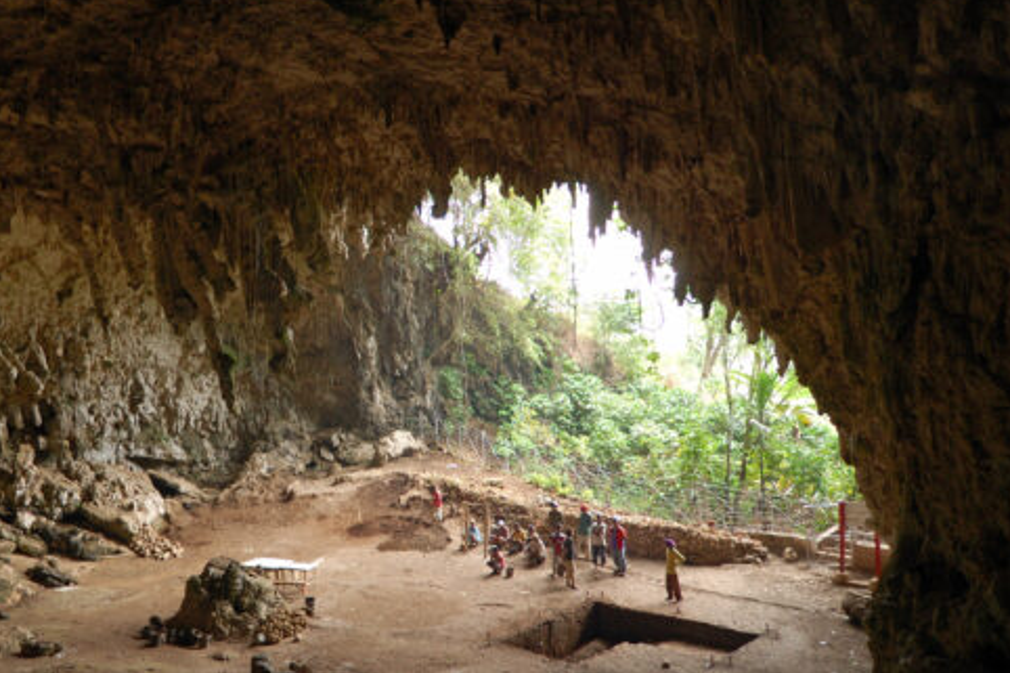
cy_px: 439
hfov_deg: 66.2
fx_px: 729
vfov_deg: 48.8
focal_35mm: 26
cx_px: 287
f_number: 5
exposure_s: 1/25
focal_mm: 12
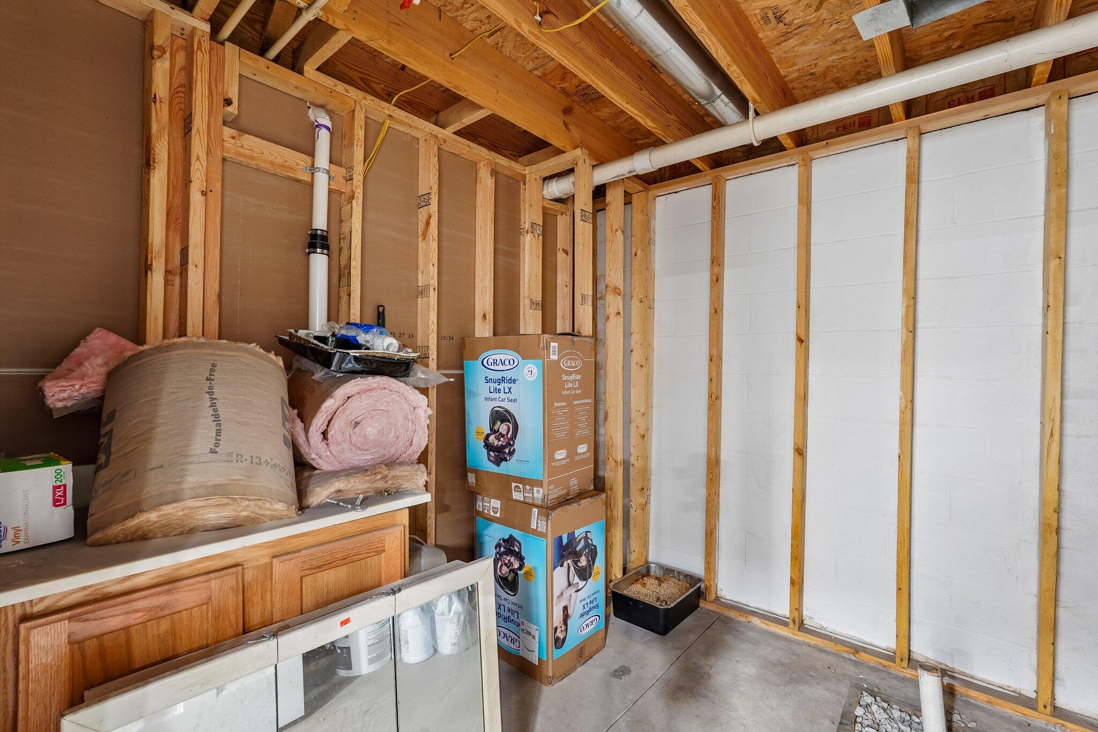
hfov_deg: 95.0
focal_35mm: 16
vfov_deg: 72.0
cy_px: 366
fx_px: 503
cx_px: 549
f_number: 8
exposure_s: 2
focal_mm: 16.5
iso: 400
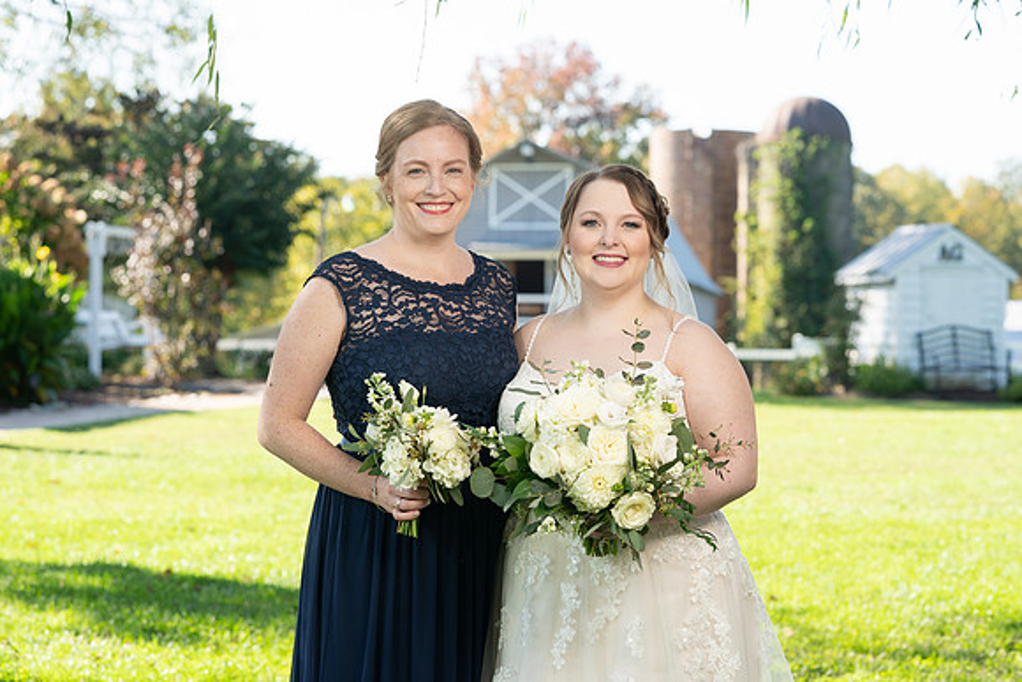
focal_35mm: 98
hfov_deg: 20.8
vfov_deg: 13.9
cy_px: 311
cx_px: 556
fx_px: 2790
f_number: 5.6
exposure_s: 1/200
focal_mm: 89
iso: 200
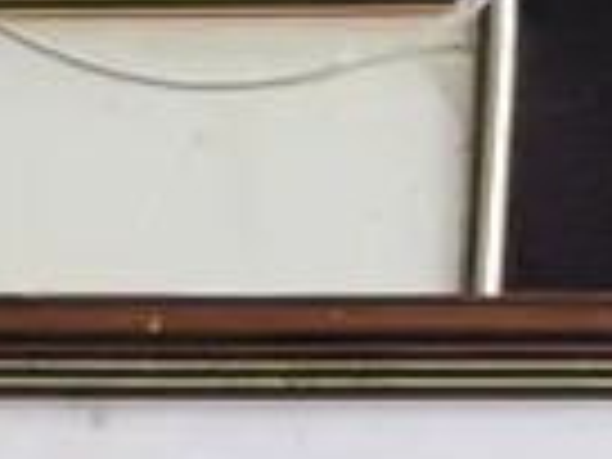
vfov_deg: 6.9
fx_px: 3607
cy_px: 1094
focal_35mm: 204
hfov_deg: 9.7
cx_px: 130
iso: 64
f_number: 2
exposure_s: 1/100
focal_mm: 2.87
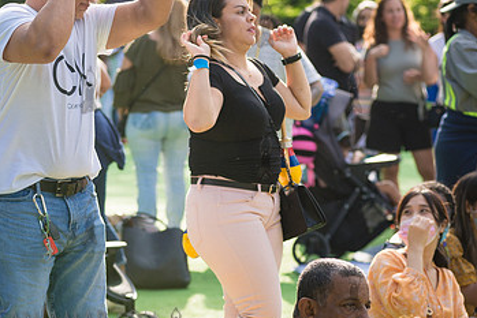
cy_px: 89
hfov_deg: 11.0
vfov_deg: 7.4
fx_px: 2465
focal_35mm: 186
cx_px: 89
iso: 500
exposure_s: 1/1250
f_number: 5
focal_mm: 112
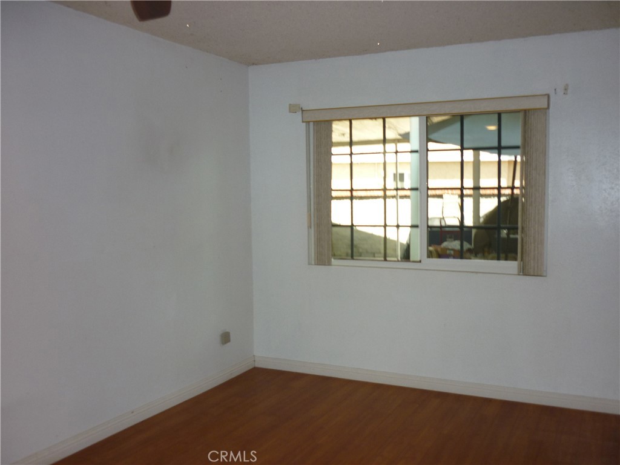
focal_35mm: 33
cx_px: 310
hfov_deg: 55.4
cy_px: 232
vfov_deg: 42.9
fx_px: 591
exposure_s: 1/30
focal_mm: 5.5
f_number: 2.8
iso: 125
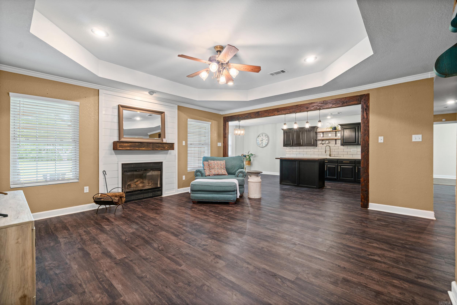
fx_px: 190
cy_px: 152
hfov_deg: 100.4
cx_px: 228
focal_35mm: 15
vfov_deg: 77.3
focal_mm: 10
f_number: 9
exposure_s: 1.3
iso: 250
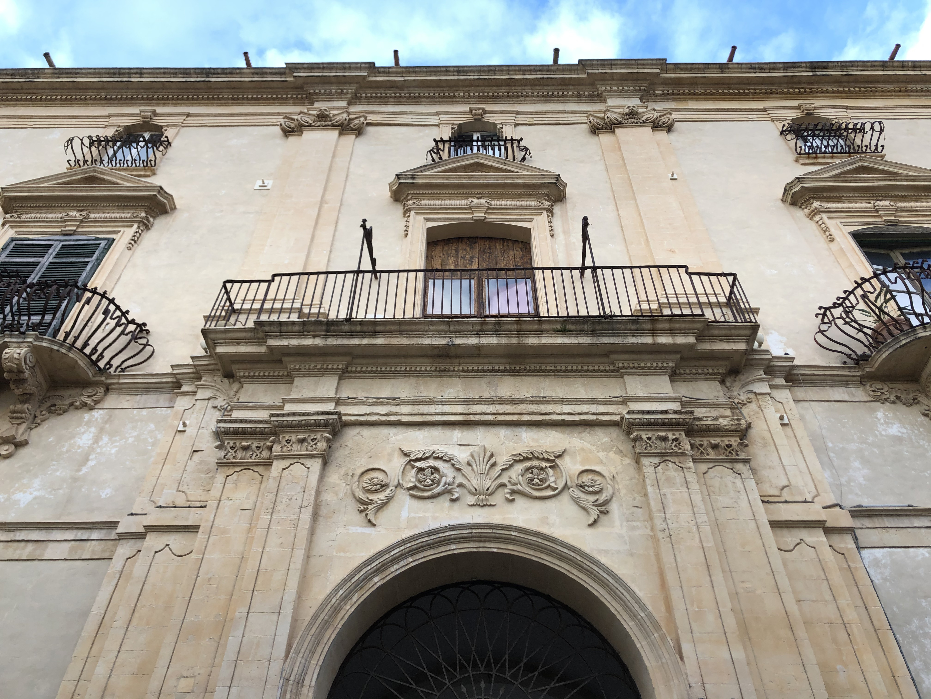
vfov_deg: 49.7
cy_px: 350
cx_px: 466
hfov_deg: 63.4
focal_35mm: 28
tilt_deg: +48.2
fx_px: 753
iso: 20
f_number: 1.8
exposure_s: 1/209
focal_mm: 4
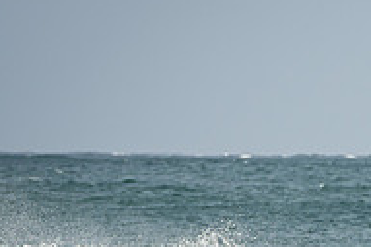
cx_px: 546
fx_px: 9390
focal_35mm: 912
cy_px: 287
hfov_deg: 2.3
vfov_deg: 1.5
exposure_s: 1/1250
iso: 200
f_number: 5.6
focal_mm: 200
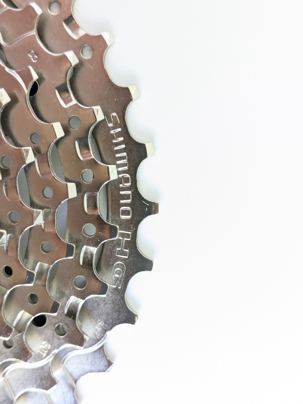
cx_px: 152
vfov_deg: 37.5
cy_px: 202
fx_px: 595
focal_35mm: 51
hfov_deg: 28.6
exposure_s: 1/50
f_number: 1.89
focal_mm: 5.43
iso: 639
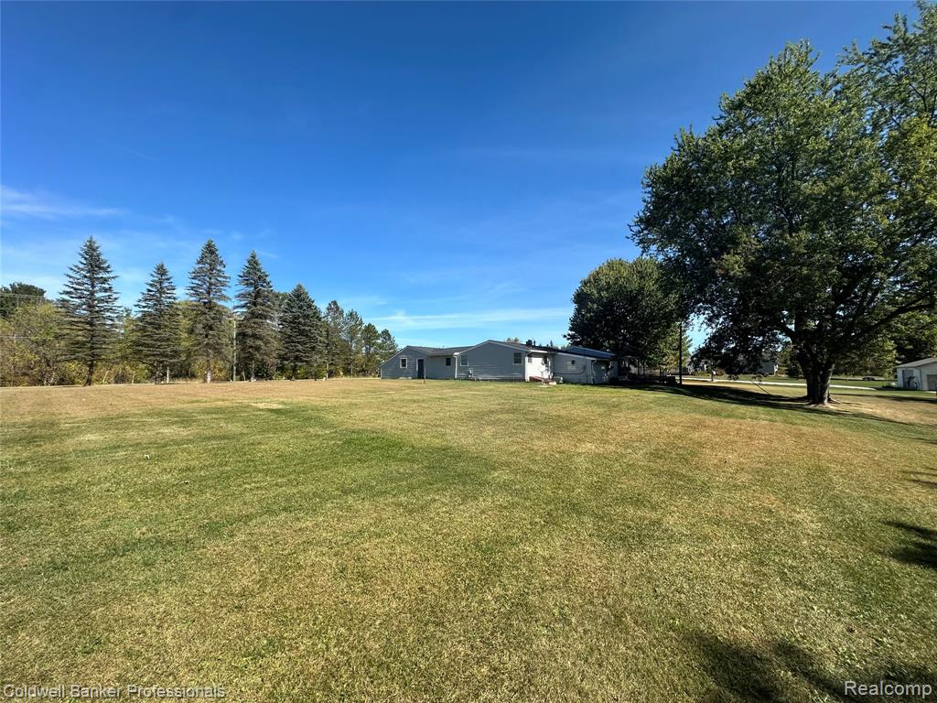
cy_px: 352
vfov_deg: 85.7
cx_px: 468
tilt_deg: +4.7
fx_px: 379
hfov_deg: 102.1
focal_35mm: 14
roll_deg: -0.1
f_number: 2.2
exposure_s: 1/1473
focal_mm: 2.22
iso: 40
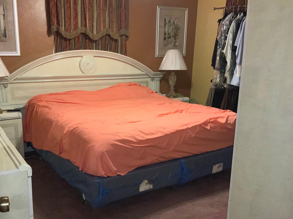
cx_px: 131
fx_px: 305
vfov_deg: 39.5
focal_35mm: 36
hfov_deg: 51.3
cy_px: 127
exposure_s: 1/60
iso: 100
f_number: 1.8
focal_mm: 3
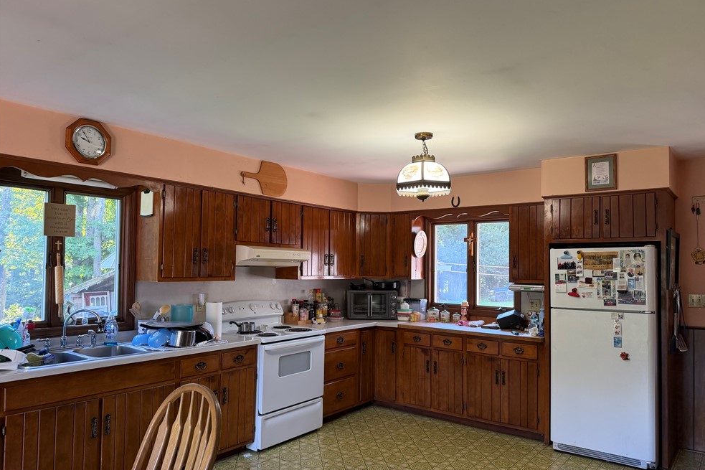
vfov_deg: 49.5
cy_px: 251
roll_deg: -0.5
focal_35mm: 26
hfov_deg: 69.4
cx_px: 363
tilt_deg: +3.0
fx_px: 509
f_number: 1.78
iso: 160
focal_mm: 6.76
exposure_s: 1/60
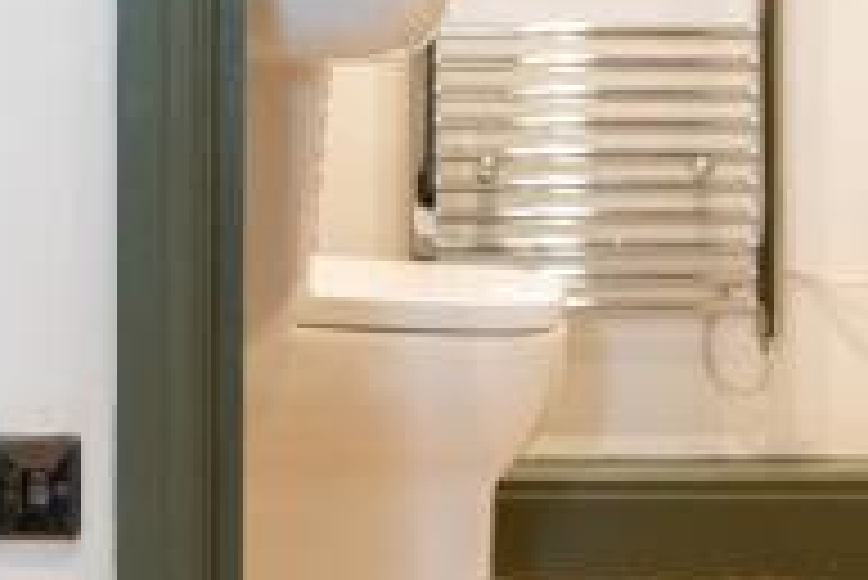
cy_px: -70
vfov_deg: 11.0
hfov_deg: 16.6
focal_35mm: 123
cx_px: 648
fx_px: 2968
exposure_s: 1/160
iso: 1600
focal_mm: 50
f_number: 3.5
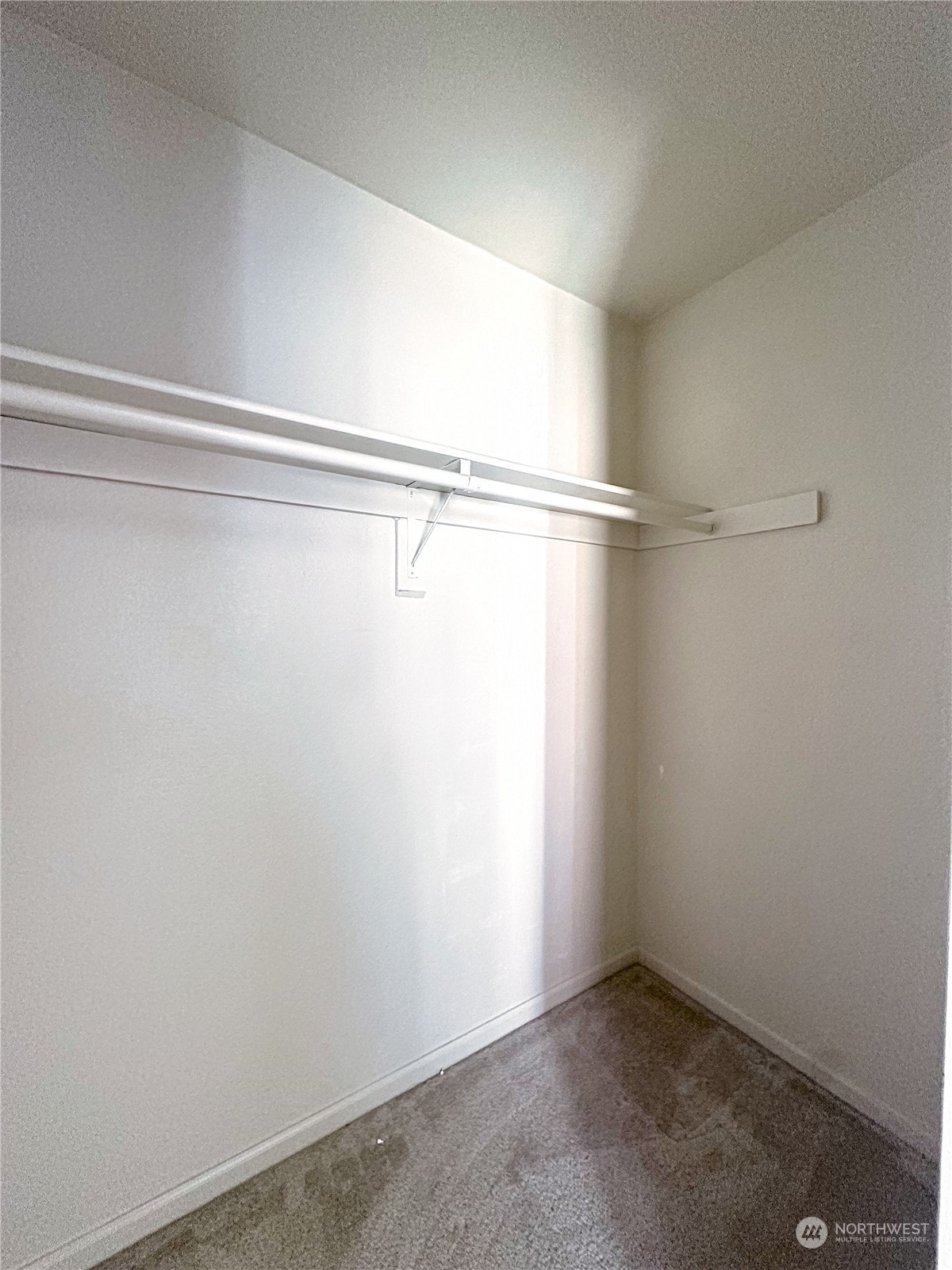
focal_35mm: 14
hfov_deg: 85.7
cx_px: 476
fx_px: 513
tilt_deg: -0.9
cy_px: 635
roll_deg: -0.5
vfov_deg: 102.1
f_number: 2.2
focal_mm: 2.2
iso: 400
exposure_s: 1/60
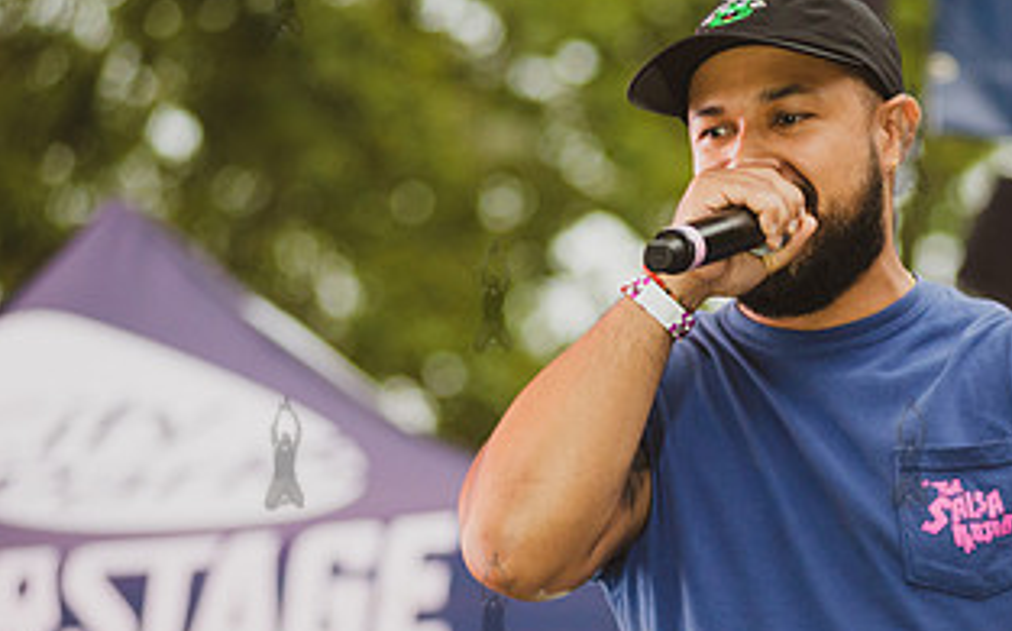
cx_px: 909
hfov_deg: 9.2
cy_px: 451
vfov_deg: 5.8
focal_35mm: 227
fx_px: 6255
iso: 2000
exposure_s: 1/200
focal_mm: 120
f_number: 4
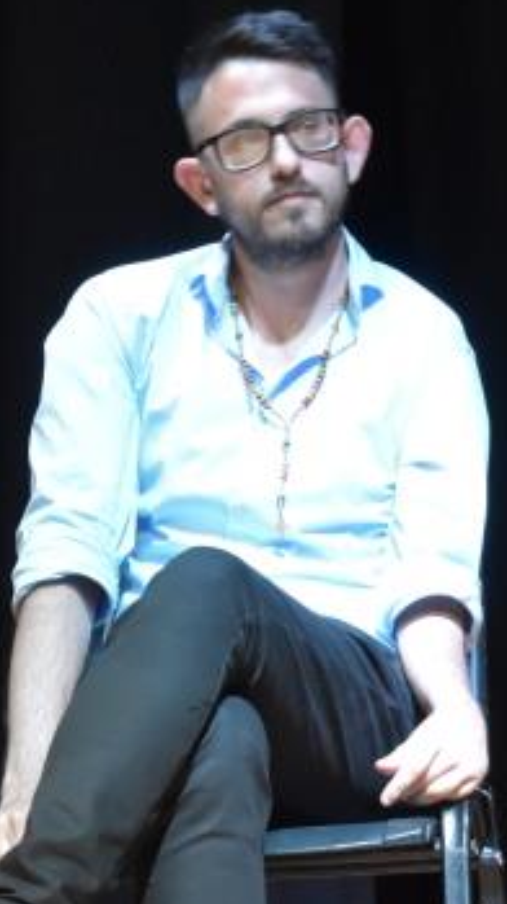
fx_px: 6067
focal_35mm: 254
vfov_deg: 8.5
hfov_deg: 4.8
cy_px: 496
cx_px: 616
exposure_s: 1/15
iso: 3200
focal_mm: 55
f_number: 5.6
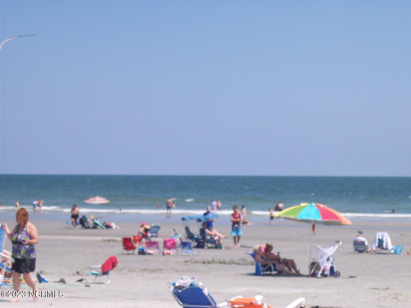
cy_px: 154
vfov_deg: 12.7
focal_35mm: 117
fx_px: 1389
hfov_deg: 16.8
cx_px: 206
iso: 100
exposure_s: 1/500
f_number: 4.8
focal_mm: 24
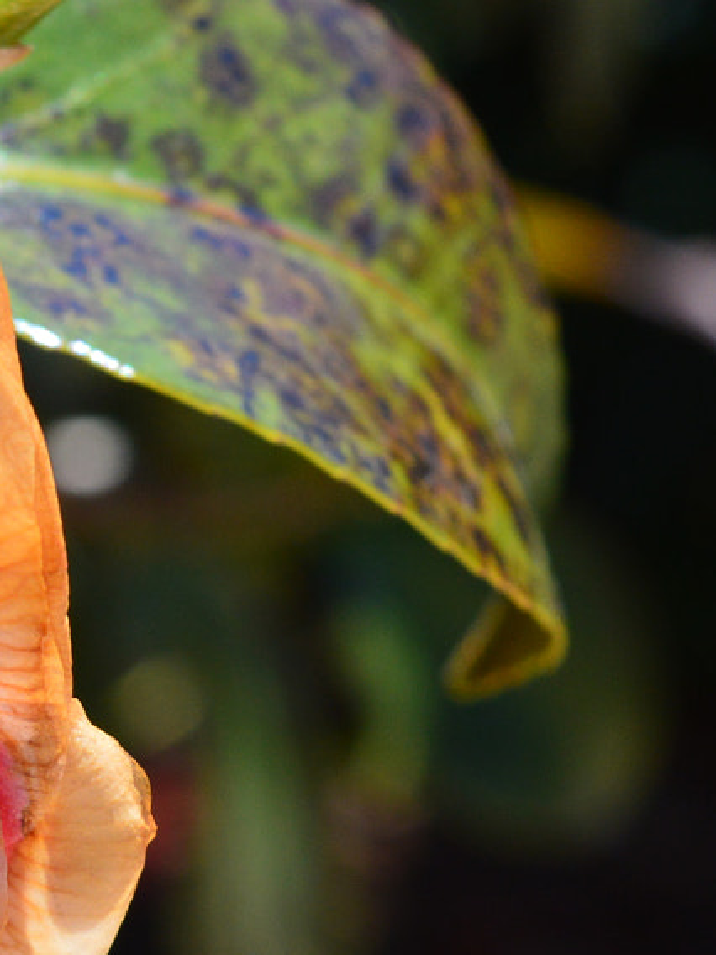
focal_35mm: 223
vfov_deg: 8.9
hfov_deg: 6.5
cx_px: -538
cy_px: 612
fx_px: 6160
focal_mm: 55
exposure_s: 1/320
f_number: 10
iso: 400
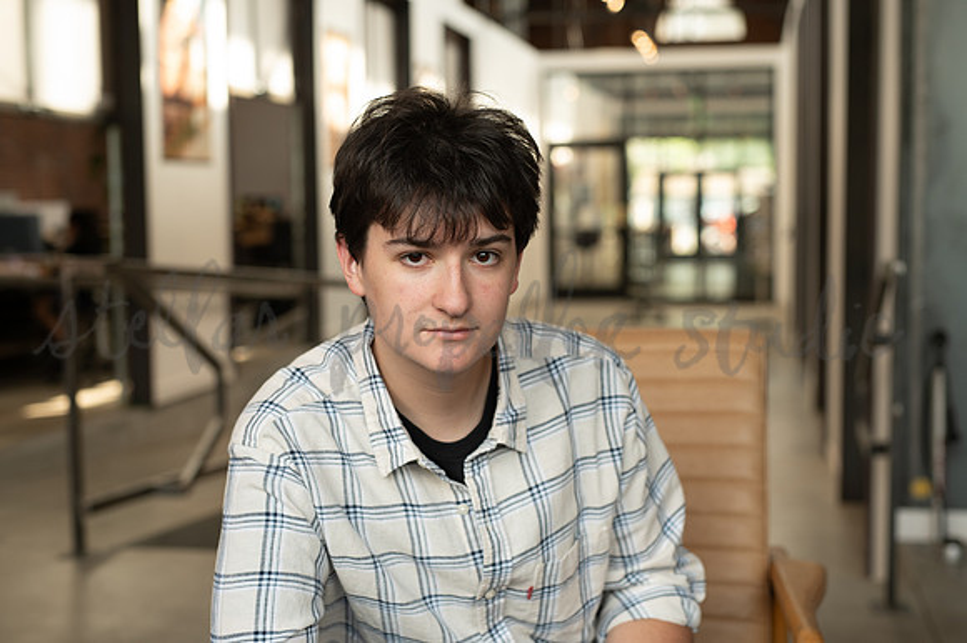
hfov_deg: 37.8
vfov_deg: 25.7
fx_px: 1412
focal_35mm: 53
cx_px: 484
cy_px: 322
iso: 400
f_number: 3.5
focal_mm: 50
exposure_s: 1/200
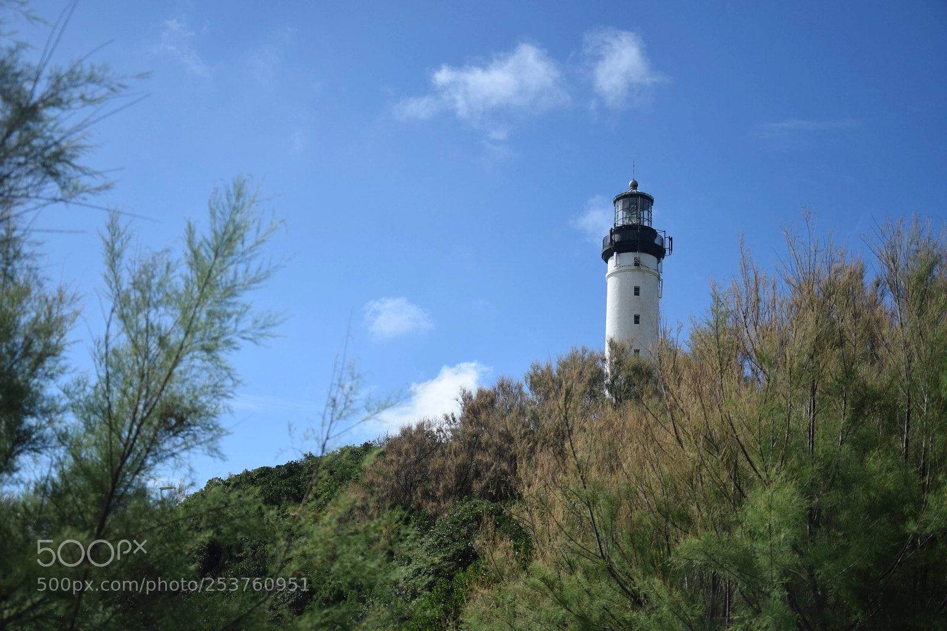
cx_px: 474
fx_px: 1183
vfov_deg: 29.9
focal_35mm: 45
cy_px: 316
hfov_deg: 43.6
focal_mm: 30
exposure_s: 1/4000
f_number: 4.2
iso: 400
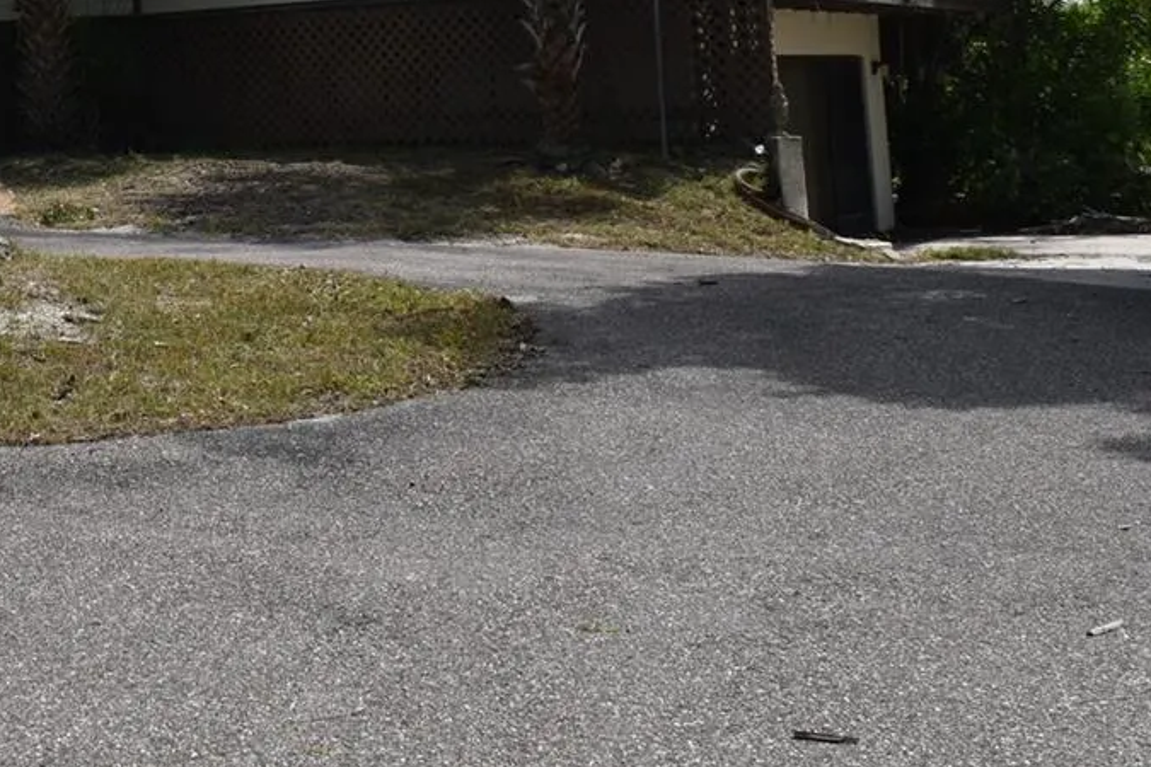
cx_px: -49
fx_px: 2046
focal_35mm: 64
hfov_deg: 29.0
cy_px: -128
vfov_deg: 20.1
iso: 100
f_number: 11
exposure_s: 1/200
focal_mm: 18
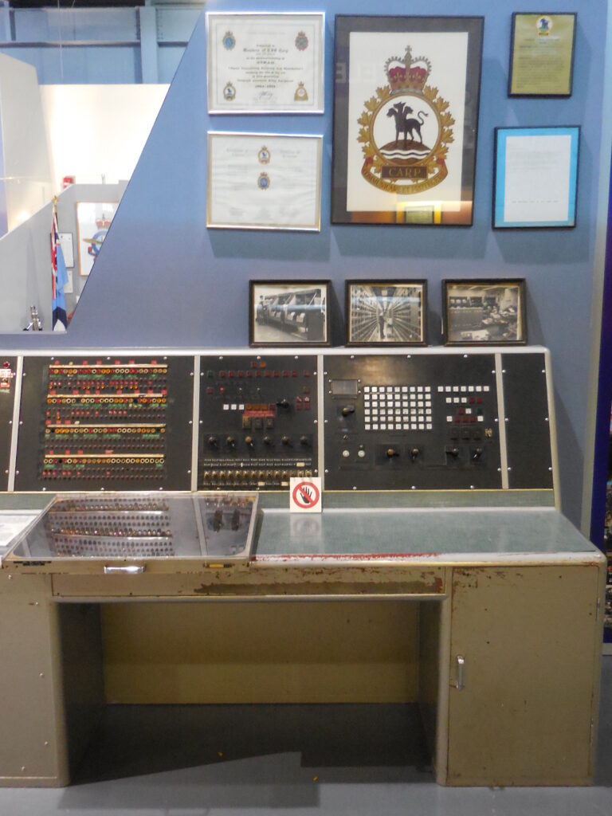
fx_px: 778
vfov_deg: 55.4
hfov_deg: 42.9
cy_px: 408
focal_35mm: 33
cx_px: 306
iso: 800
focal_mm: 5.9
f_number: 3.7
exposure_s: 1/13
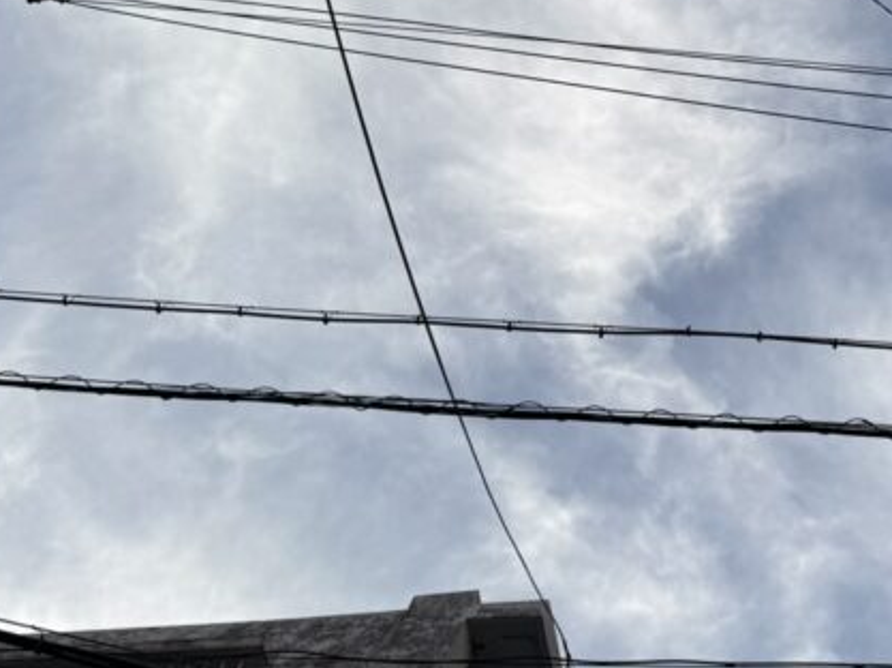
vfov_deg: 23.7
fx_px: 1519
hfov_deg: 31.0
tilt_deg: +62.5
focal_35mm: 59
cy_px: 2
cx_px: 828
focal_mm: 6.76
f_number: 1.78
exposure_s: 1/832
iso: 80
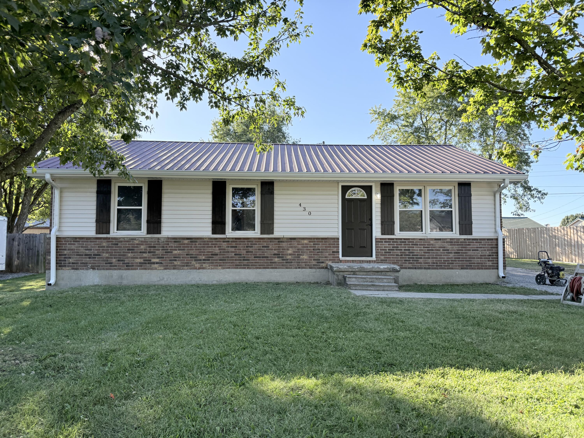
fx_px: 405
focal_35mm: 24
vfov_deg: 56.8
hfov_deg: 71.6
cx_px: 292
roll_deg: -0.7
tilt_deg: +4.5
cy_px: 219
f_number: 1.78
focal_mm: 6.76
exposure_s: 1/1437
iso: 100
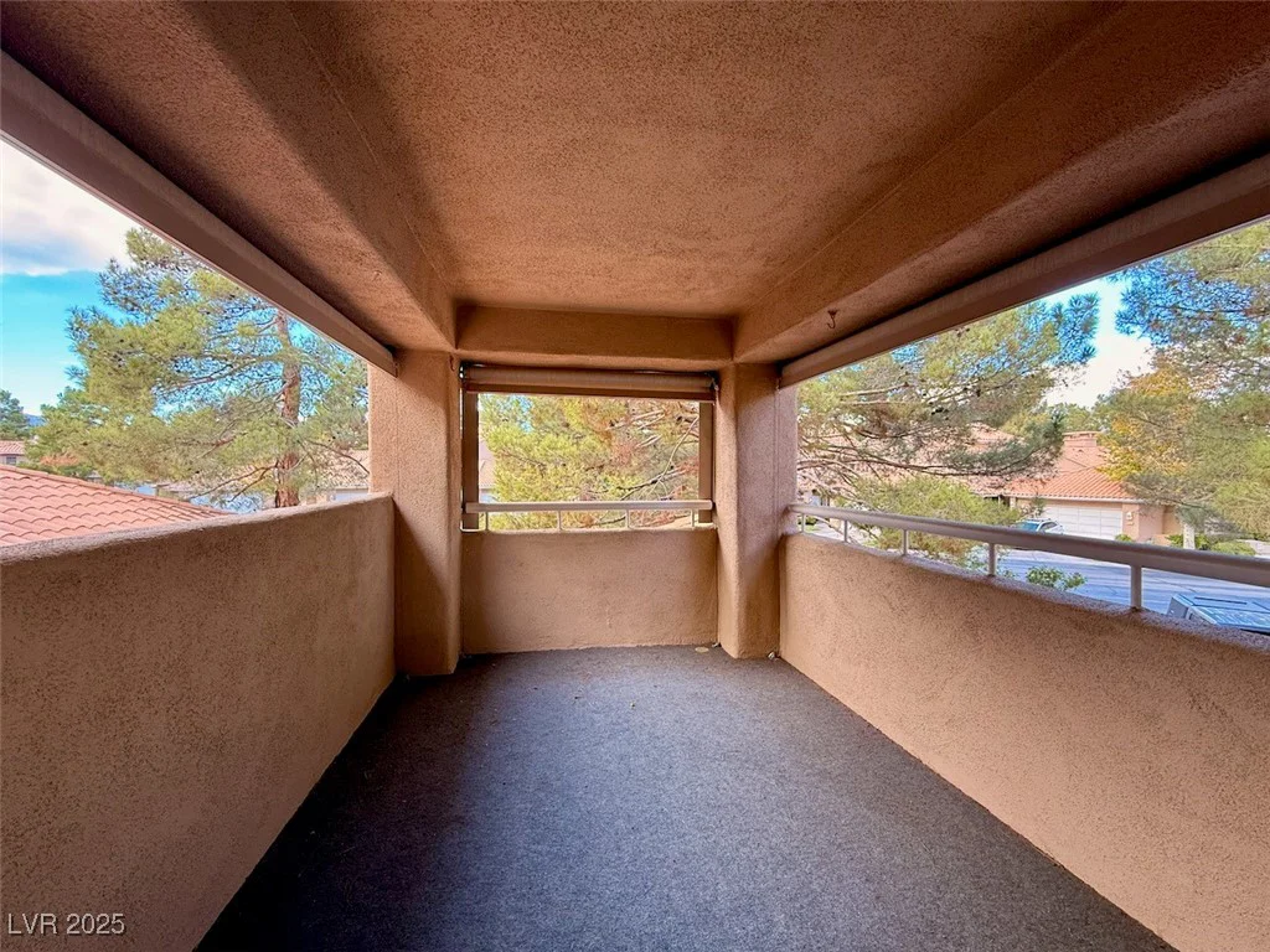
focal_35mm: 14
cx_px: 635
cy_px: 476
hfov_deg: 102.1
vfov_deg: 85.7
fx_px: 514
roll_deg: +0.3
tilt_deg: -0.8
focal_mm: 2.22
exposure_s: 1/99
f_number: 2.2
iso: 125
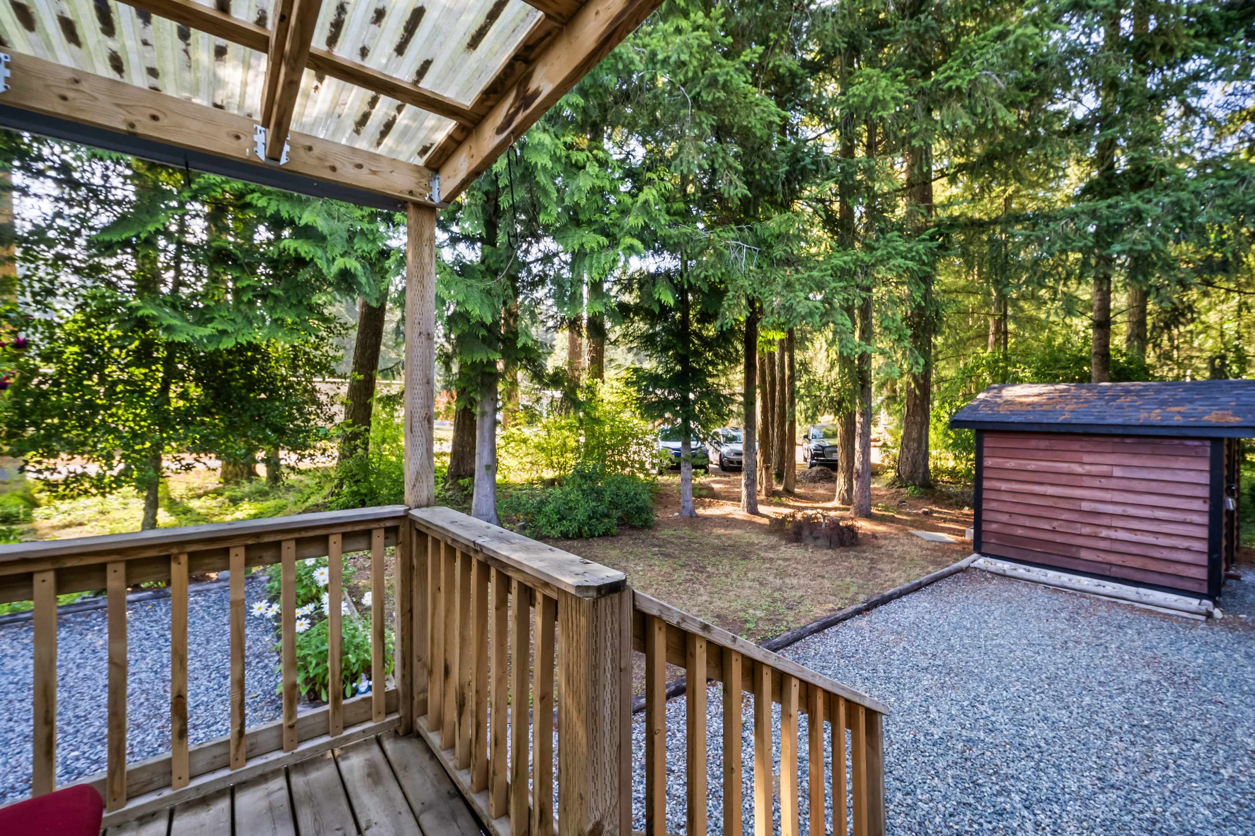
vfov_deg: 79.1
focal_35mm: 15
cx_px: 669
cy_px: 412
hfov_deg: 102.0
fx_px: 507
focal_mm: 9
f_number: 9
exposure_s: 1/30
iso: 250
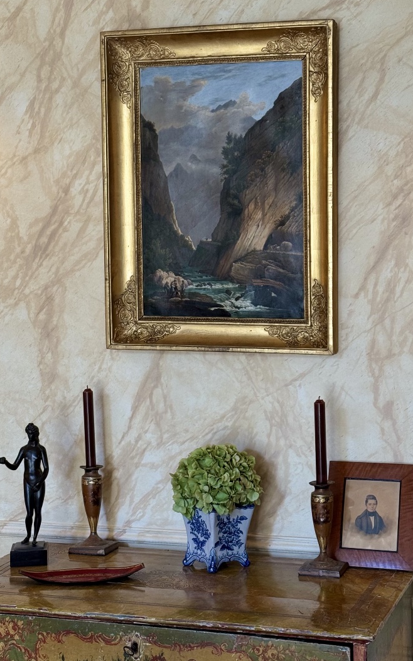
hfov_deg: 22.4
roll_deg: +0.7
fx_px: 1045
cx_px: 200
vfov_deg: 35.1
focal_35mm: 58
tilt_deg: -3.8
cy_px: 335
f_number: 1.78
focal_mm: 6.76
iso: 100
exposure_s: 1/60
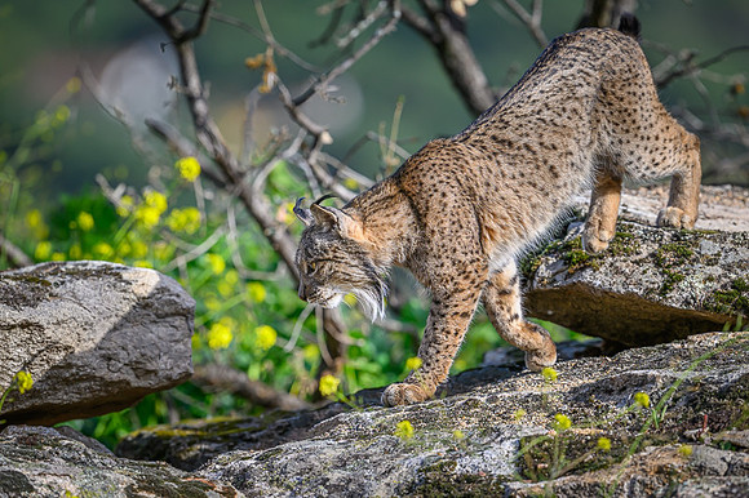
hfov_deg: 4.5
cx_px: 432
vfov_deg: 3.0
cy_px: 287
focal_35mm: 461
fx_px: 9587
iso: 250
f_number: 4
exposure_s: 1/2000
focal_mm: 400
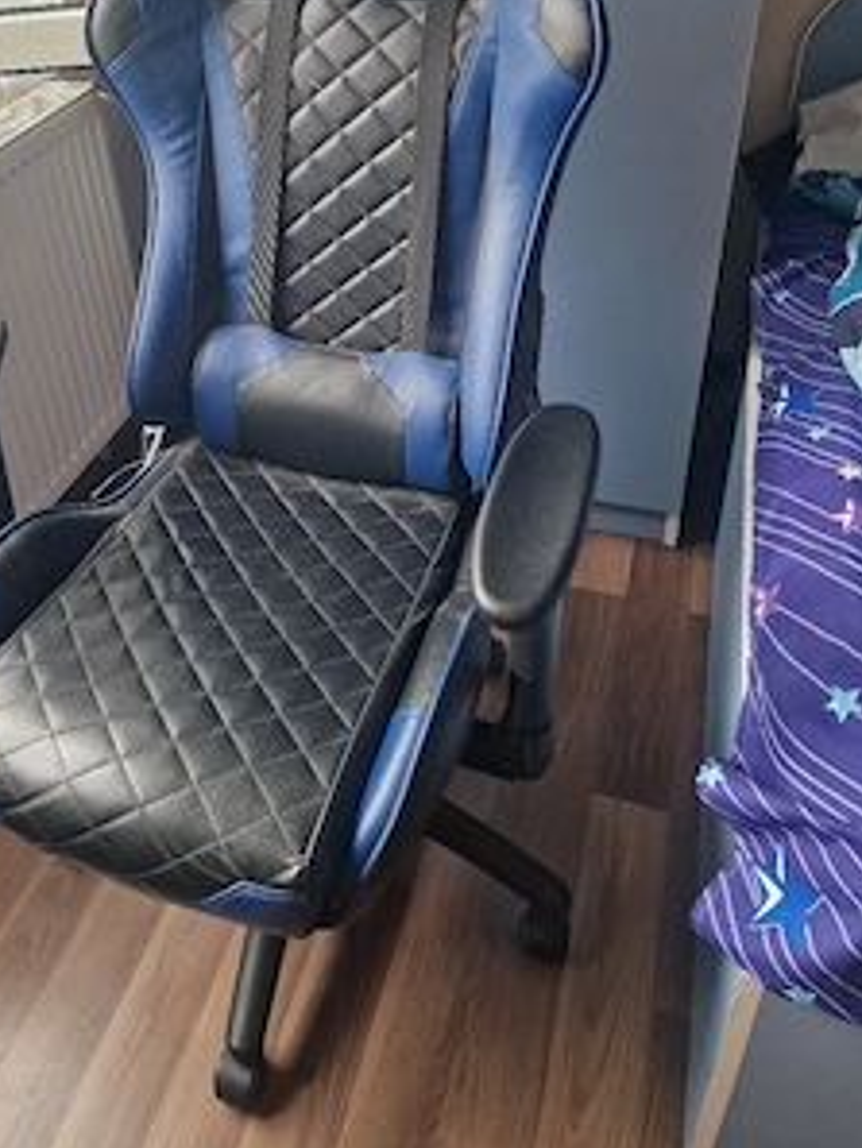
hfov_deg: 44.8
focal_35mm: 31
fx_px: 1029
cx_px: 286
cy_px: 383
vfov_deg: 57.1
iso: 320
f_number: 1.8
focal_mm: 6.4
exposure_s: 1/100
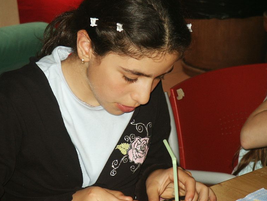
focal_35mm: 148
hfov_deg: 13.3
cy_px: 100
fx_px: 1142
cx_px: 135
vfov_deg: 10.0
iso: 200
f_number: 3.6
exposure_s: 1/125
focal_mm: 28.23
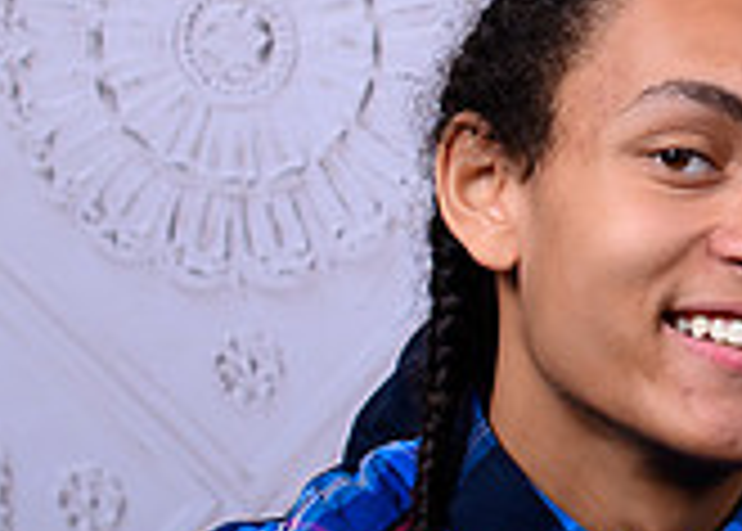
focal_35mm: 230
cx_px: 1288
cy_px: 84
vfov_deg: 6.3
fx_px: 4849
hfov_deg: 8.5
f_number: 5.6
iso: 100
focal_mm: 50
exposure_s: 1/200
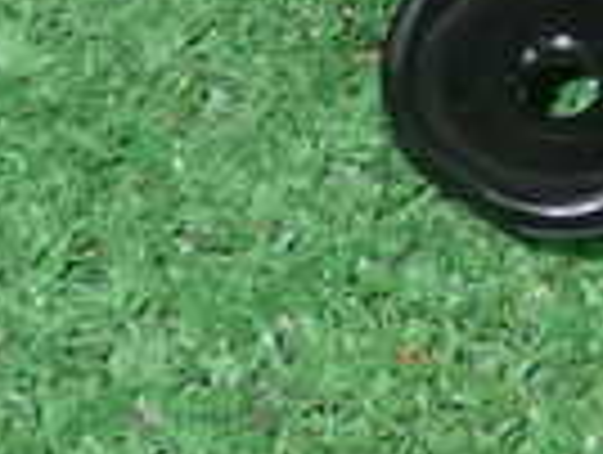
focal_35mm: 210
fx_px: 3665
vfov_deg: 6.8
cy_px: -530
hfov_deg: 9.4
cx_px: 522
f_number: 9
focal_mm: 8.4
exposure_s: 1/50
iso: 500
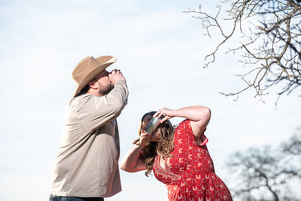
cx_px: 150
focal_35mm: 155
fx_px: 1296
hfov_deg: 13.2
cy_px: 100
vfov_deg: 8.9
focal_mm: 155
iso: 50
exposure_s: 1/250
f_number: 4.5
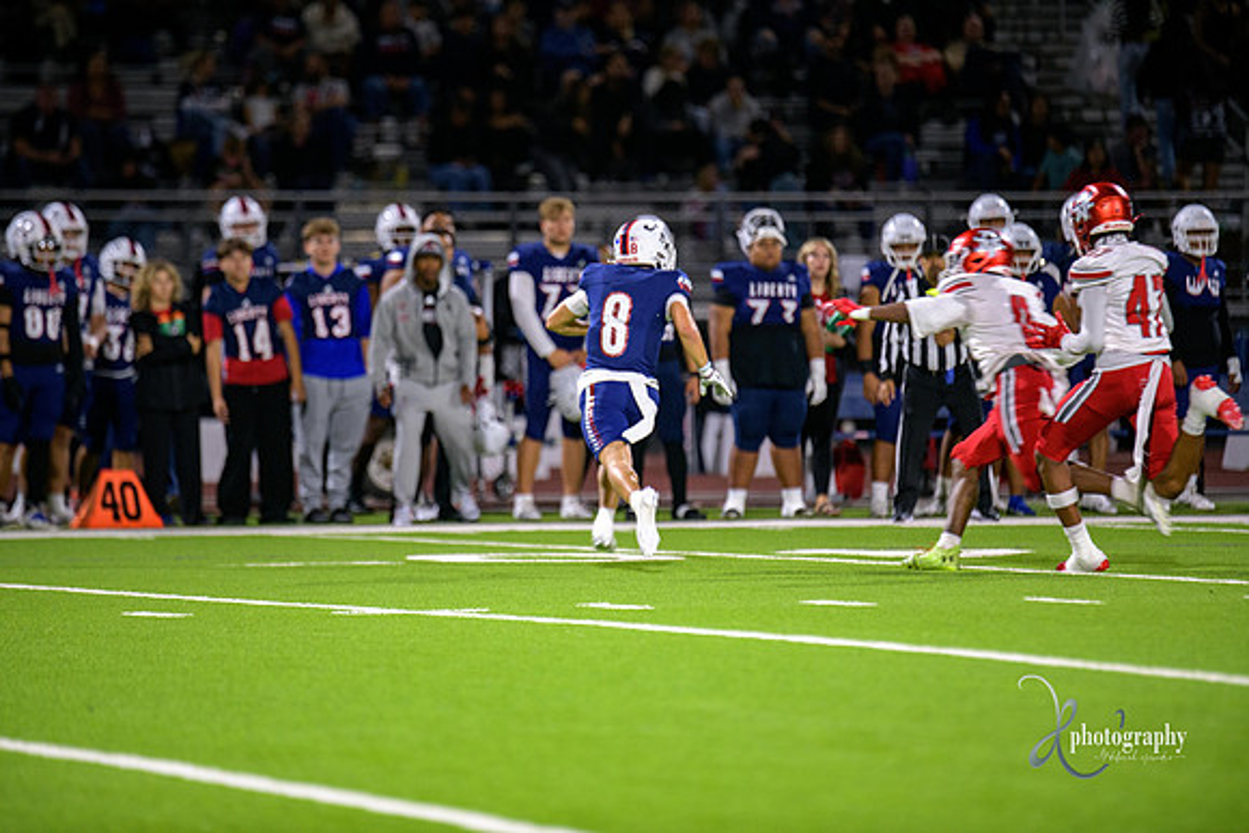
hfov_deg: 6.9
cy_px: 416
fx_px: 10410
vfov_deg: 4.6
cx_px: 624
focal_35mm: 300
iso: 2000
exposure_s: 1/250
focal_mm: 300
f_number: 2.8
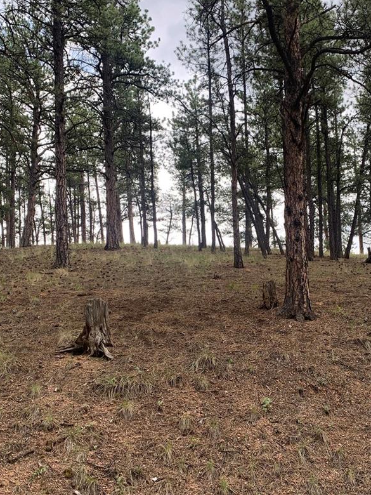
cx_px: 237
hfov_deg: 35.7
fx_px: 572
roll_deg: +1.8
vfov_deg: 46.4
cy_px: 307
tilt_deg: +6.3
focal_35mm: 40
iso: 25
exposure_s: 1/203
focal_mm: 4.25
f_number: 1.8
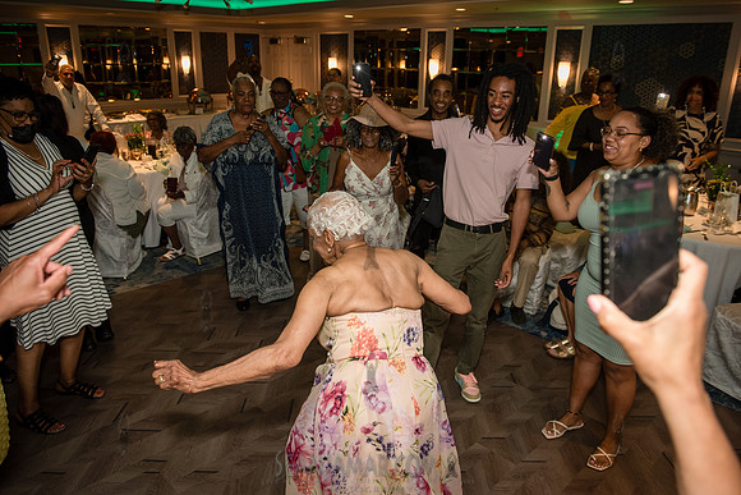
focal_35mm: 27
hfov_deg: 67.4
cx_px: 370
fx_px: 556
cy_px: 248
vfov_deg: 48.0
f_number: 3.5
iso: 1600
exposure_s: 1/200
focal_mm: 27
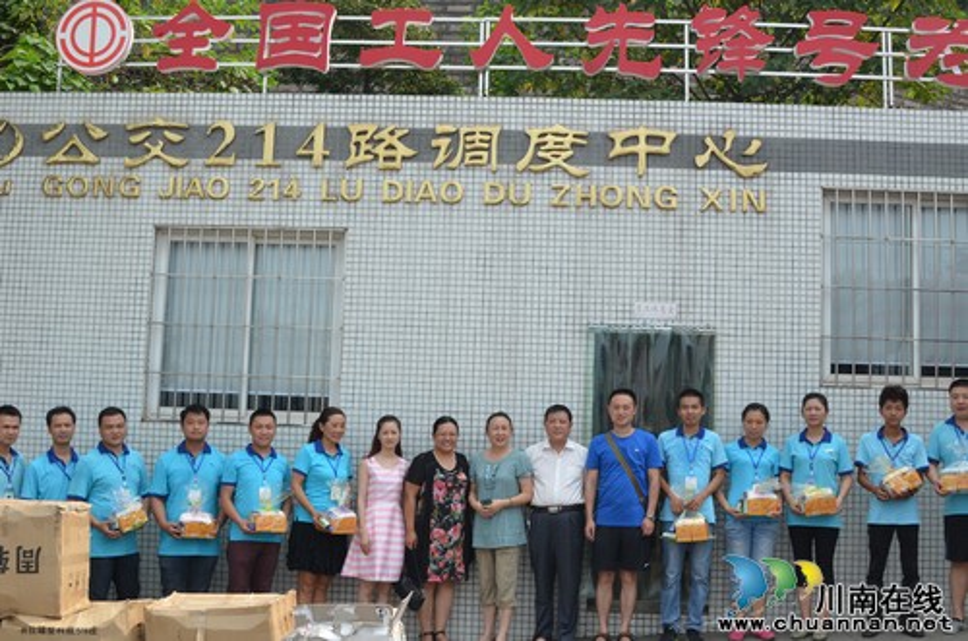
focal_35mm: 42
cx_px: 484
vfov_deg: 31.7
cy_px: 320
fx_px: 1127
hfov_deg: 46.5
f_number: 8
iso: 140
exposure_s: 1/250
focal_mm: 28
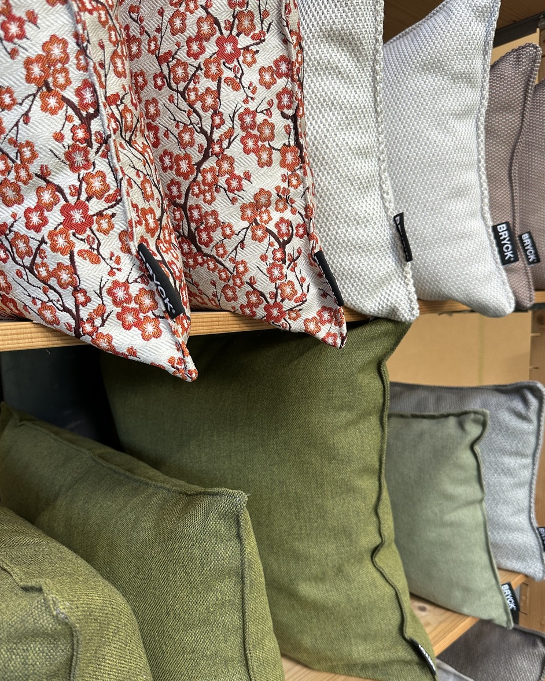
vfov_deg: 66.0
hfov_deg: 54.9
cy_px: 366
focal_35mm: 26
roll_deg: +2.1
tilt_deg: -7.0
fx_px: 524
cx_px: 267
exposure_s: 1/100
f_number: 1.78
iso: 200
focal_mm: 6.86
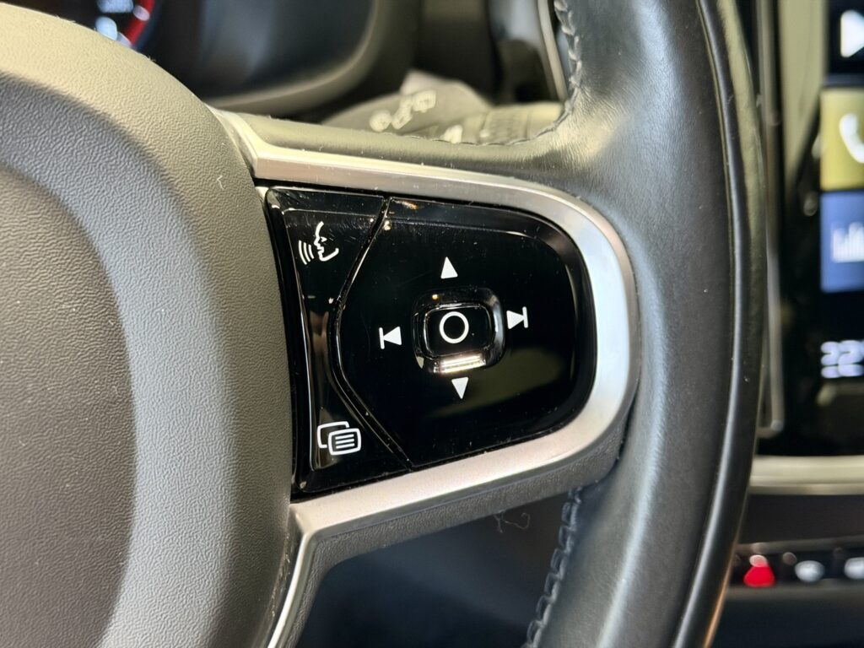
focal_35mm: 48
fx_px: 1198
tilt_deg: -27.0
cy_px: 324
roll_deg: -4.7
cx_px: 432
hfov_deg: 39.7
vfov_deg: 30.3
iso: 500
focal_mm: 6.76
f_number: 1.78
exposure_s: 1/33
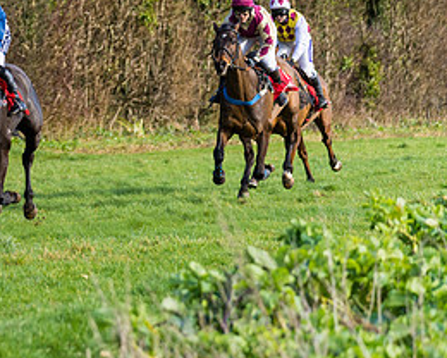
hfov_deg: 4.9
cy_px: -53
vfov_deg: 4.0
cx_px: -184
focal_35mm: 391
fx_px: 5173
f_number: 2.8
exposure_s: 1/2000
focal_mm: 128
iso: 200
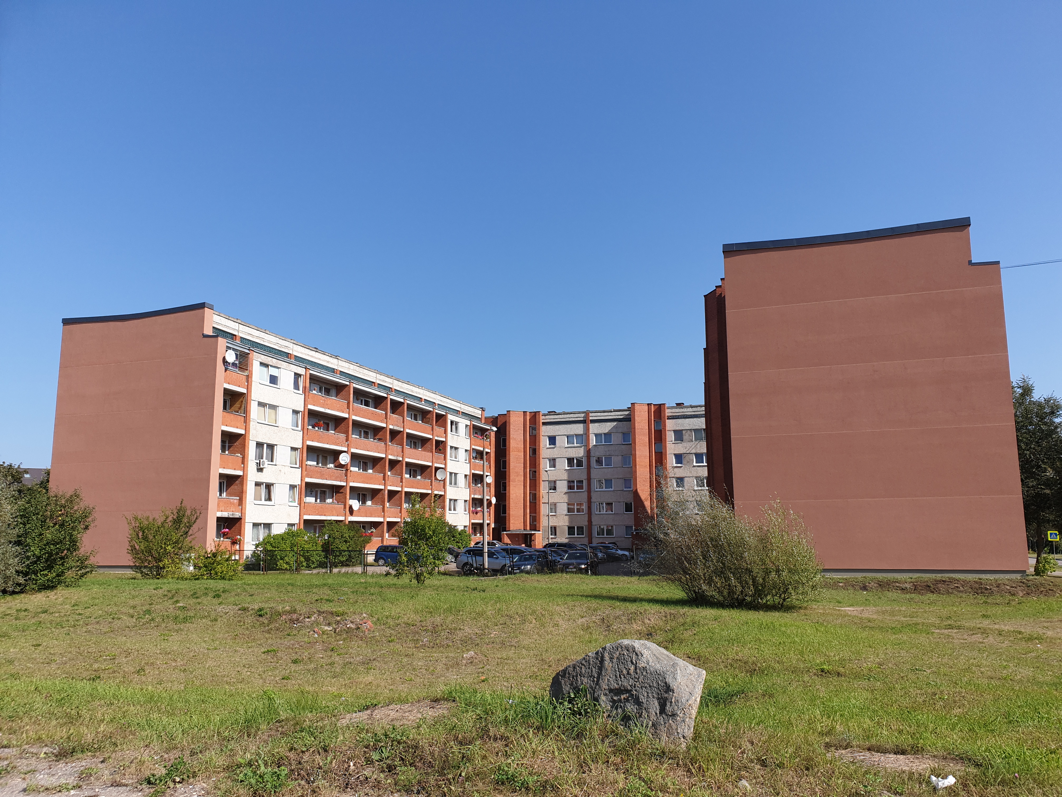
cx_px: 531
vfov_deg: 53.1
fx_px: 798
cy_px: 398
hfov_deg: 67.3
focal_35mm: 26
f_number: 2.4
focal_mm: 4.3
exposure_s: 1/1733
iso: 50
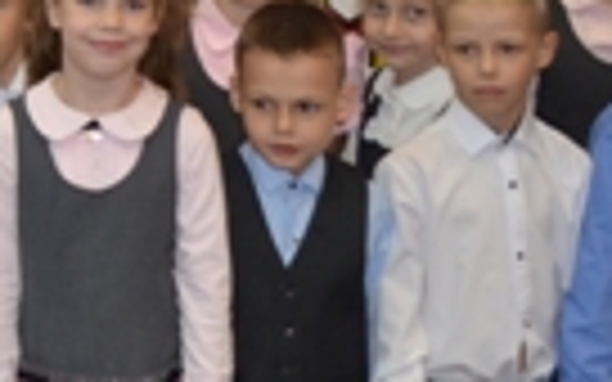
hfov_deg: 14.3
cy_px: -213
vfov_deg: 9.7
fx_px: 2168
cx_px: -472
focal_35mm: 130
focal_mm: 18
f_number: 3.5
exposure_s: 1/60
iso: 400
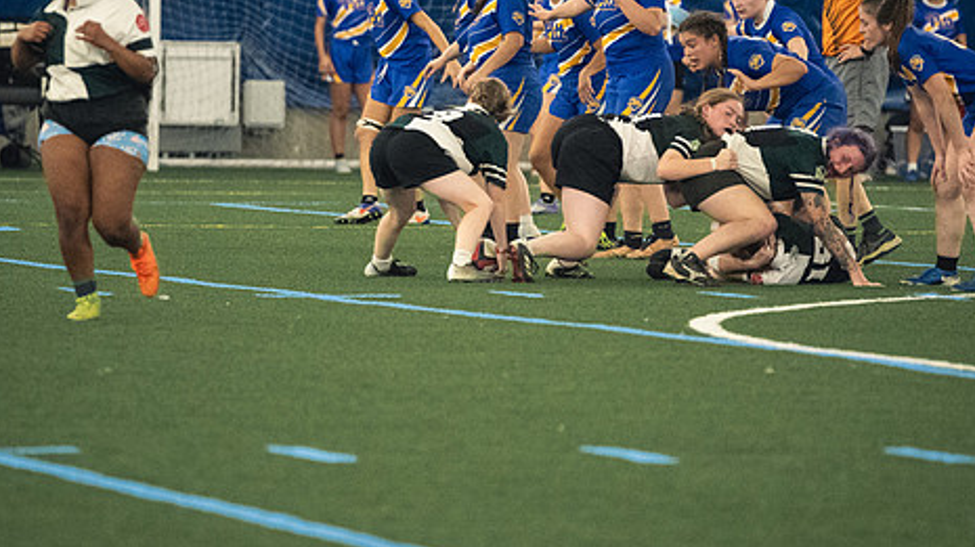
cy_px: 203
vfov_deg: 3.1
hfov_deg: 5.5
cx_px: 465
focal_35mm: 392
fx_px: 10129
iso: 10000
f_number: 2.8
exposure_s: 1/500
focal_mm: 200
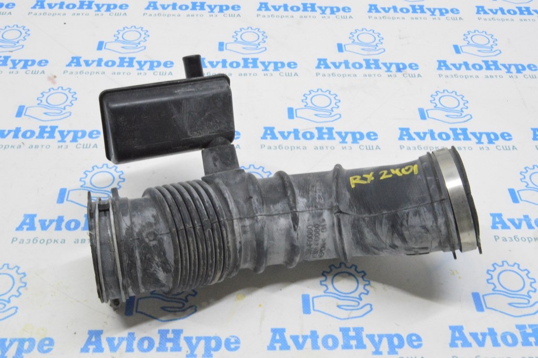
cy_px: 179
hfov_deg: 46.4
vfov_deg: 31.8
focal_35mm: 42
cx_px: 269
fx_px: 627
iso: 6400
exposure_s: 1/20
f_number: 20
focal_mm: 28
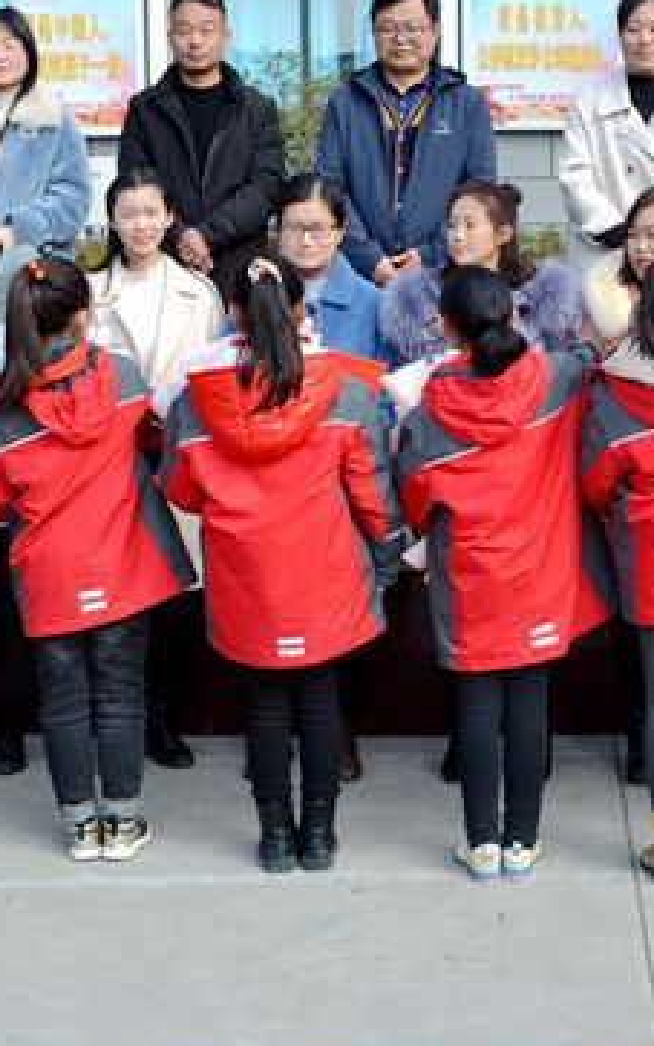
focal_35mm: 74
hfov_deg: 17.5
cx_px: 490
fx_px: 2109
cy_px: 454
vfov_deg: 27.8
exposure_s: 1/400
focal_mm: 22
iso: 400
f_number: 10
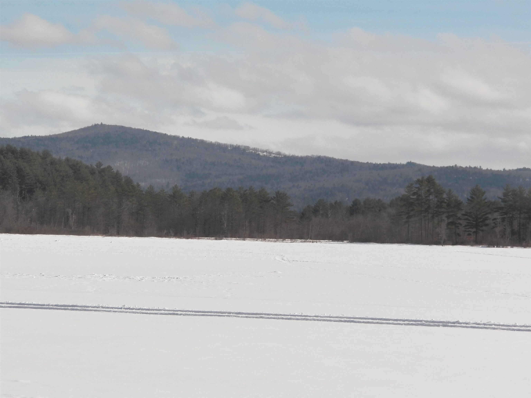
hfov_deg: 14.0
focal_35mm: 141
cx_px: 266
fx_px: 2163
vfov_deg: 10.5
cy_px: 199
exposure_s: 1/2000
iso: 125
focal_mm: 25.4
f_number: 5
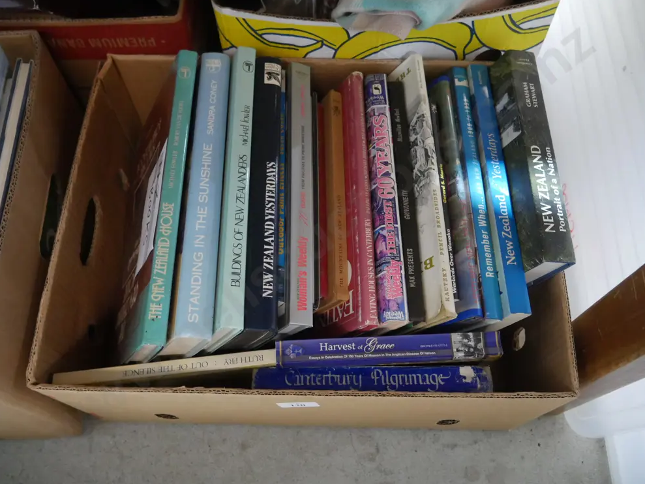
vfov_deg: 48.2
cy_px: 239
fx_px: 540
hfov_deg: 61.7
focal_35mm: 29
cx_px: 320
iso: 3200
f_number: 3.5
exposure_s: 1/50
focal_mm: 14
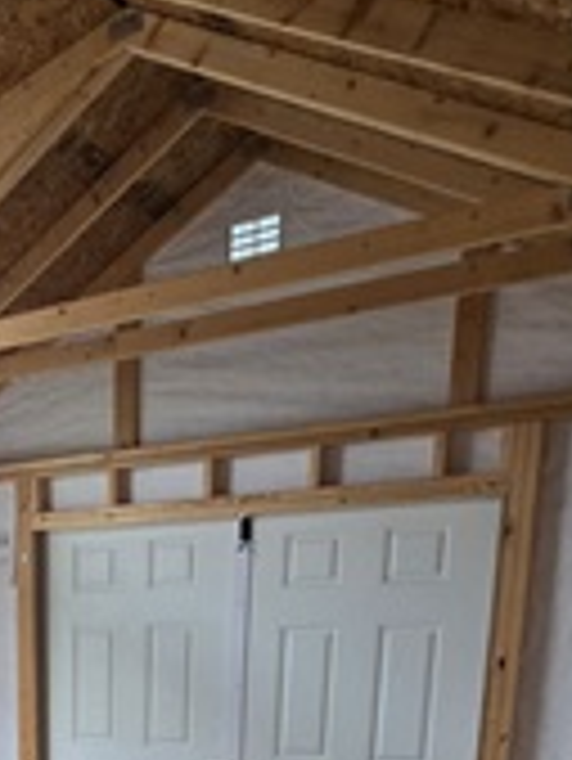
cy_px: 809
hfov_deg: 28.8
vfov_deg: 39.4
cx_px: -185
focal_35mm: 40
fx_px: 880
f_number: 2.2
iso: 80
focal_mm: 2.2
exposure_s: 1/60
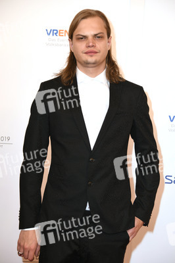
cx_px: 88
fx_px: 818
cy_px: 132
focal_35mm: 112
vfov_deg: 18.3
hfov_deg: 12.2
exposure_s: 1/125
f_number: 6.3
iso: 250
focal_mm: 112
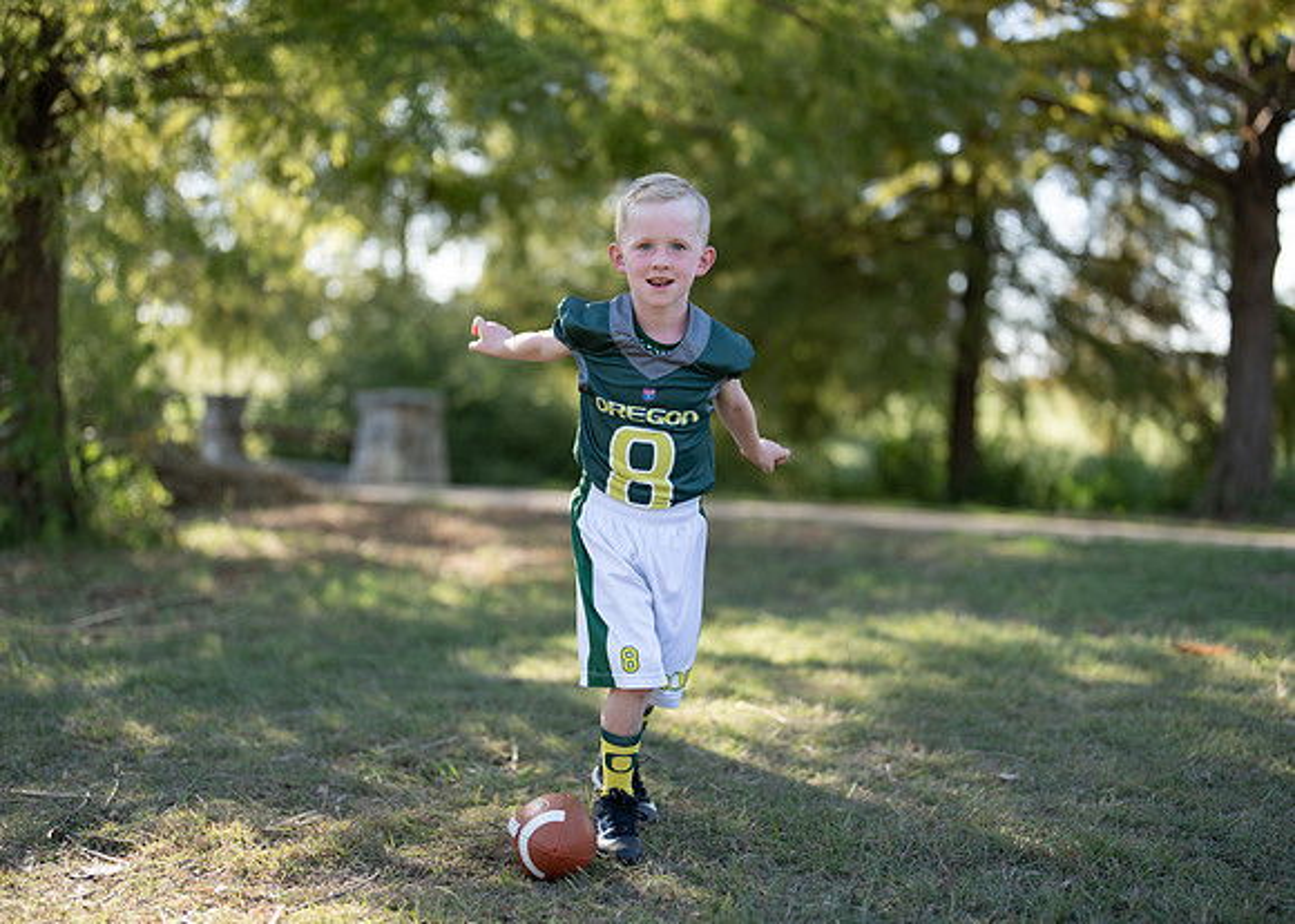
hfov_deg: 37.2
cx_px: 648
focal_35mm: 52
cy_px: 462
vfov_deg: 27.0
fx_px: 1926
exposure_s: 1/1250
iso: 100
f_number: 1.2
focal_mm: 50
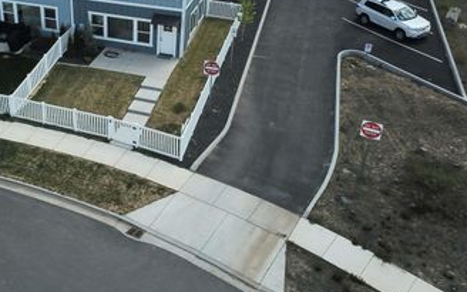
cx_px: 120
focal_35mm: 42
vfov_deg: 29.9
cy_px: 65
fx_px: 535
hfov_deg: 45.6
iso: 100
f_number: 2.2
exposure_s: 1/1667
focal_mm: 4.73
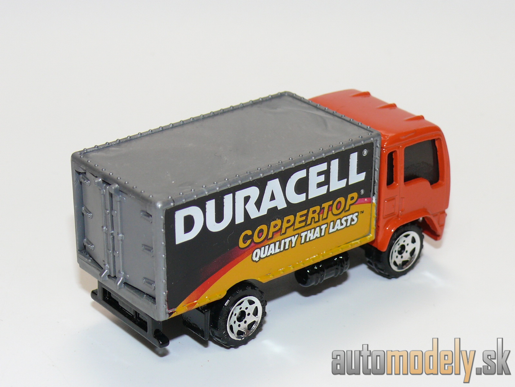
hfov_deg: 21.1
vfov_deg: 15.9
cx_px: 258
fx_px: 1384
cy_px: 194
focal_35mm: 93
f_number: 4
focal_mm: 12.8
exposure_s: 1/30
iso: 100
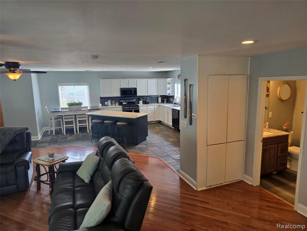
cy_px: 116
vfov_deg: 58.9
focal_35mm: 23
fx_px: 204
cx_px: 154
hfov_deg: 73.9
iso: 160
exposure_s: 1/120
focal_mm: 6.3
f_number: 1.7
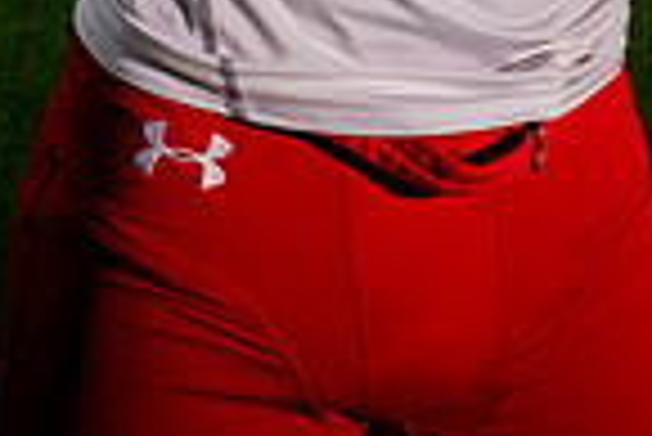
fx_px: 2411
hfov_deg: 15.4
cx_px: 396
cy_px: -535
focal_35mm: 133
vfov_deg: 9.4
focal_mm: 43
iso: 1000
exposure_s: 1/1600
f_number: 6.3
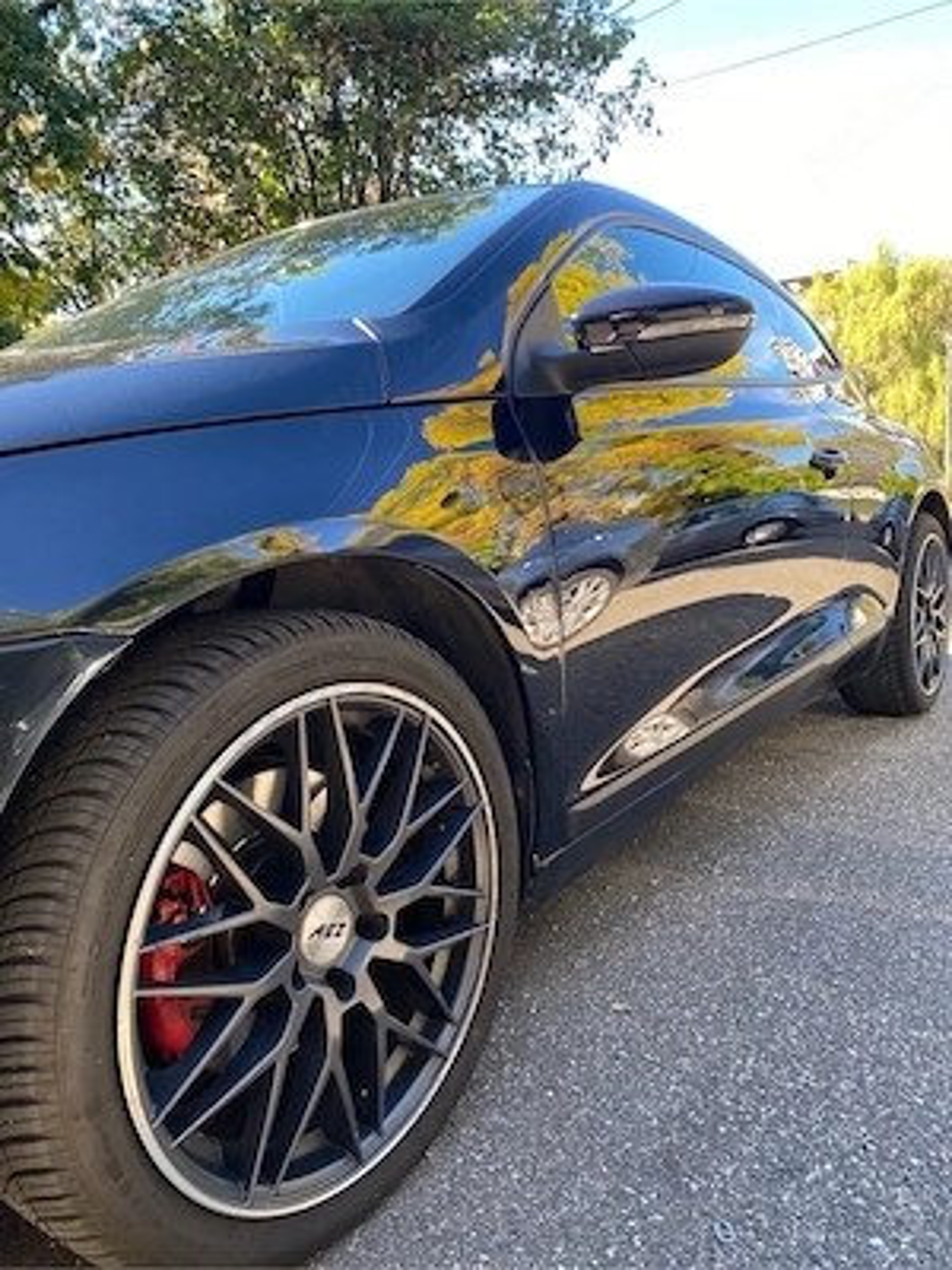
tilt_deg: -7.1
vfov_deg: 67.3
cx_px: 476
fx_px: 953
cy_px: 635
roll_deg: +2.0
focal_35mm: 26
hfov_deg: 53.1
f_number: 1.8
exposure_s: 1/122
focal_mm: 4.25
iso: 40
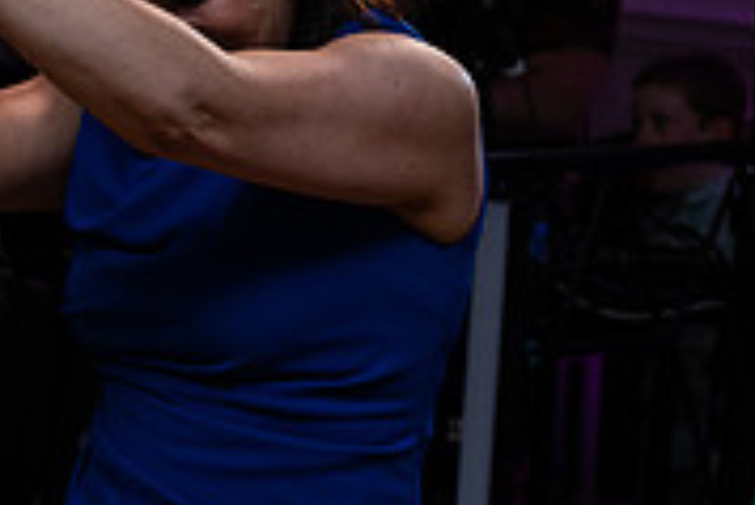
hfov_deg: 12.6
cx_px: 199
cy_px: 189
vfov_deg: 8.4
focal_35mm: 163
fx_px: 3421
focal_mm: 50
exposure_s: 1/160
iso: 640
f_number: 3.5
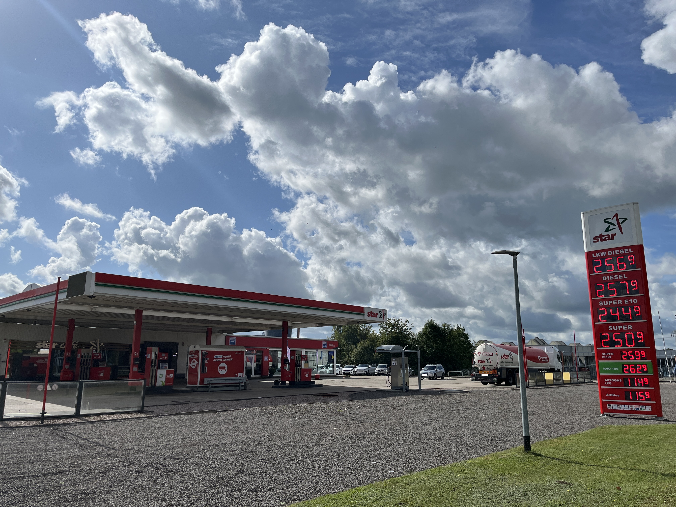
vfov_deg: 53.1
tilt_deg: +12.2
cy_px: 254
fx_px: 508
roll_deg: -0.7
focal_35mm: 26
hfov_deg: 67.3
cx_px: 338
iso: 50
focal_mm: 5.1
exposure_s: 1/10870
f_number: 1.6
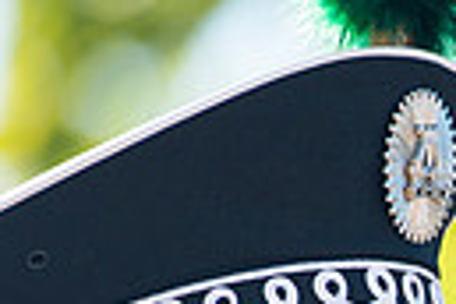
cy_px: 619
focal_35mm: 898
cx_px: 785
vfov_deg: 1.5
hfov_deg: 2.3
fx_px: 11374
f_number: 4.5
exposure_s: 1/1000
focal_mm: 200
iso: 200
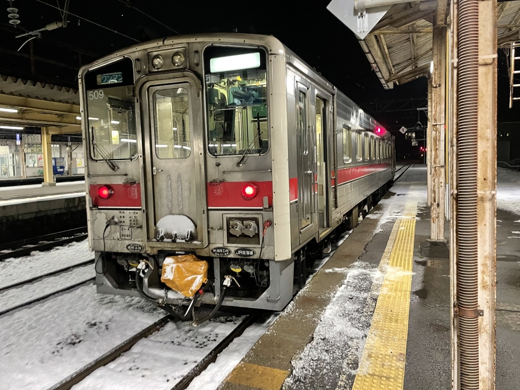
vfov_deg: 51.3
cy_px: 189
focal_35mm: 27
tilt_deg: -3.9
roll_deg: +2.0
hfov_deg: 65.3
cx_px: 264
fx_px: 406
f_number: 1.6
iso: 400
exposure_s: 1/33
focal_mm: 4.2
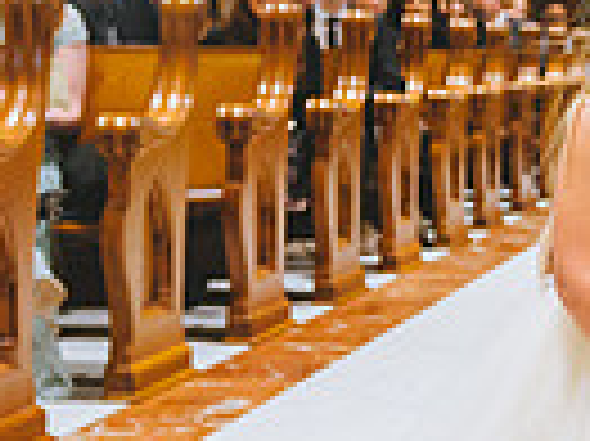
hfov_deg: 15.8
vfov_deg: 12.2
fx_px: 2060
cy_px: 191
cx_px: 649
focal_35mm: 121
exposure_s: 1/125
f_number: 3.5
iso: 2500
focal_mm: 27
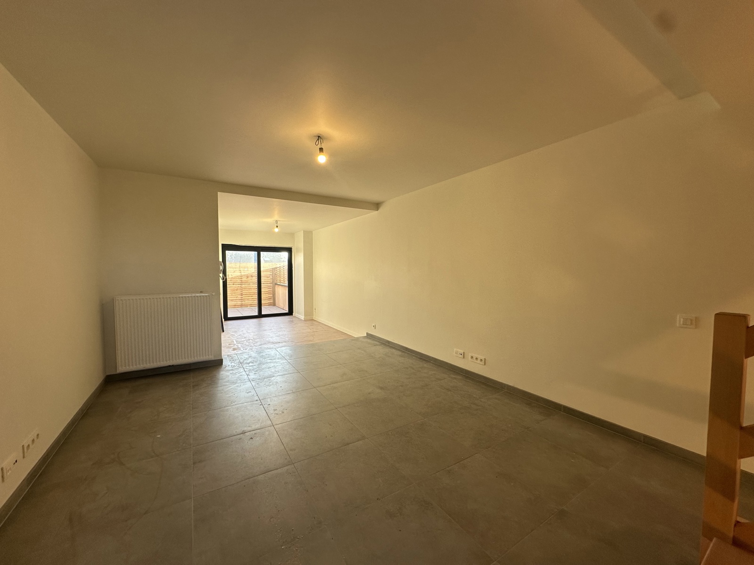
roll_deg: +0.1
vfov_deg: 85.7
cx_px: 377
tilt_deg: -2.5
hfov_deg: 102.1
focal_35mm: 14
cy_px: 282
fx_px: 305
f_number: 2.2
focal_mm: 2.22
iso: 80
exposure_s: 1/99
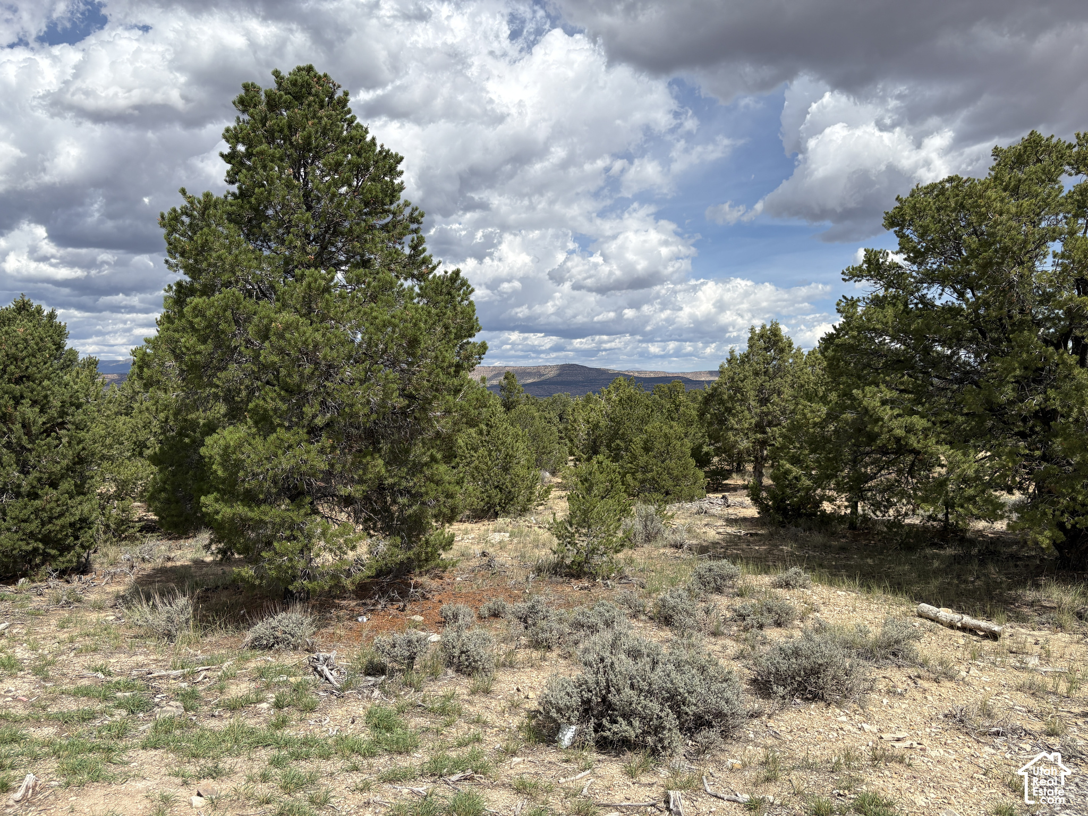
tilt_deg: -1.7
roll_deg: +0.1
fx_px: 817
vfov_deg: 53.1
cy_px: 408
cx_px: 544
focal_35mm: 26
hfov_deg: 67.3
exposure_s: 1/4608
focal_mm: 5.96
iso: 50
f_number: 1.6
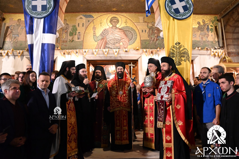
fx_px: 159
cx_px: 120
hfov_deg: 73.7
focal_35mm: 24
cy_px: 80
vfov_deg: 53.1
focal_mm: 24
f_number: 2.8
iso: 3200
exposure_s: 1/100
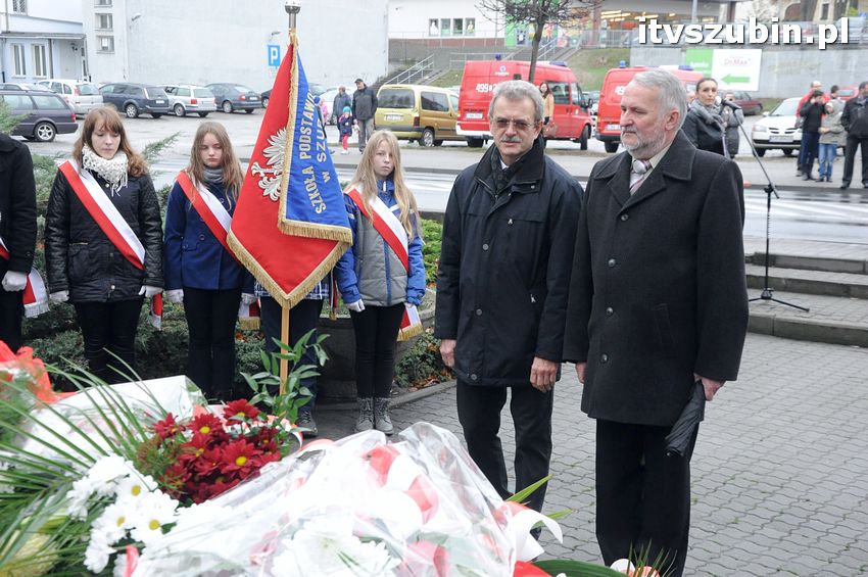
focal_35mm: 48
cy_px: 288
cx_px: 434
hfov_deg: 41.1
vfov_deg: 28.0
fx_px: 1156
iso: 1600
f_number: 8
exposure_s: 1/250
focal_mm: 32
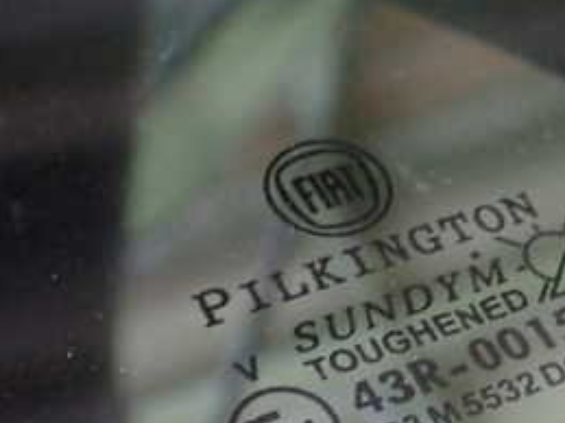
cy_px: 329
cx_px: 443
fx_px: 1778
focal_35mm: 109
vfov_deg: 13.5
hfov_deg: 17.9
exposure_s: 1/15
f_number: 3.1
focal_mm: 8.4
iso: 800
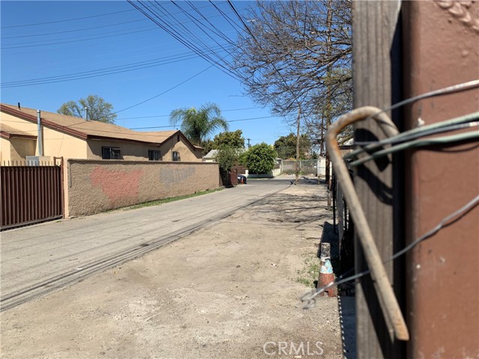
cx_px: 240
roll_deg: +0.8
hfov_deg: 67.3
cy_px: 180
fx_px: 360
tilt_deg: -1.3
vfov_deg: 53.1
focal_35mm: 26
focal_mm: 4.25
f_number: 1.8
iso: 25
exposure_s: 1/2257
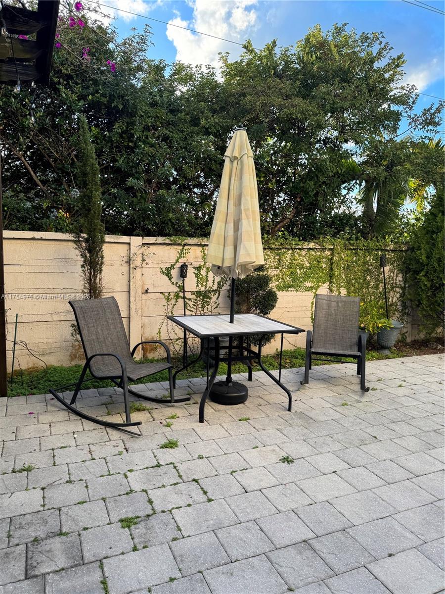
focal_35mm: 24
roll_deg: -1.5
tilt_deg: -6.9
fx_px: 411
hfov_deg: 56.8
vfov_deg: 71.6
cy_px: 297
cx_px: 222
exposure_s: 1/407
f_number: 1.78
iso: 80
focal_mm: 6.76
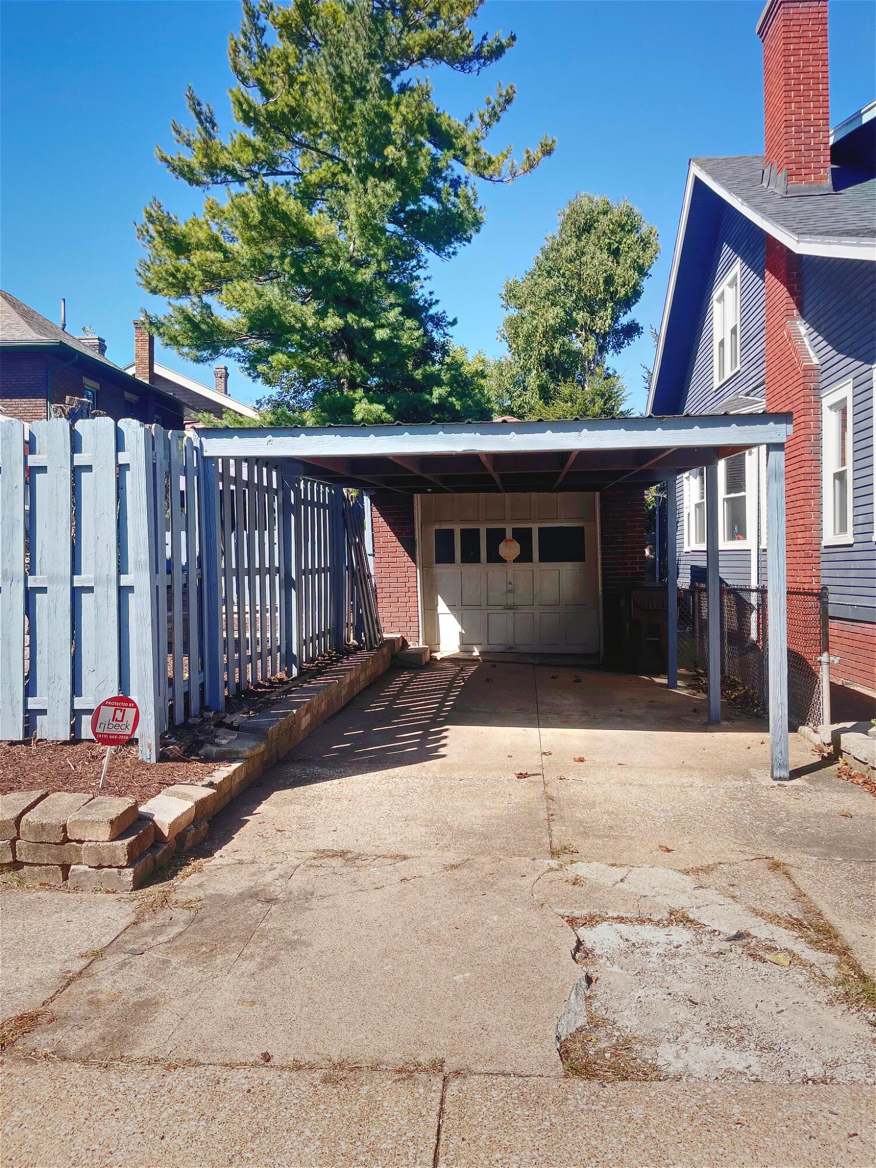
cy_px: 584
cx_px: 438
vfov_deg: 67.3
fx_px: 877
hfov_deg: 53.1
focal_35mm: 26
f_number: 1.6
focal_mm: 5.1
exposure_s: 1/2513
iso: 50
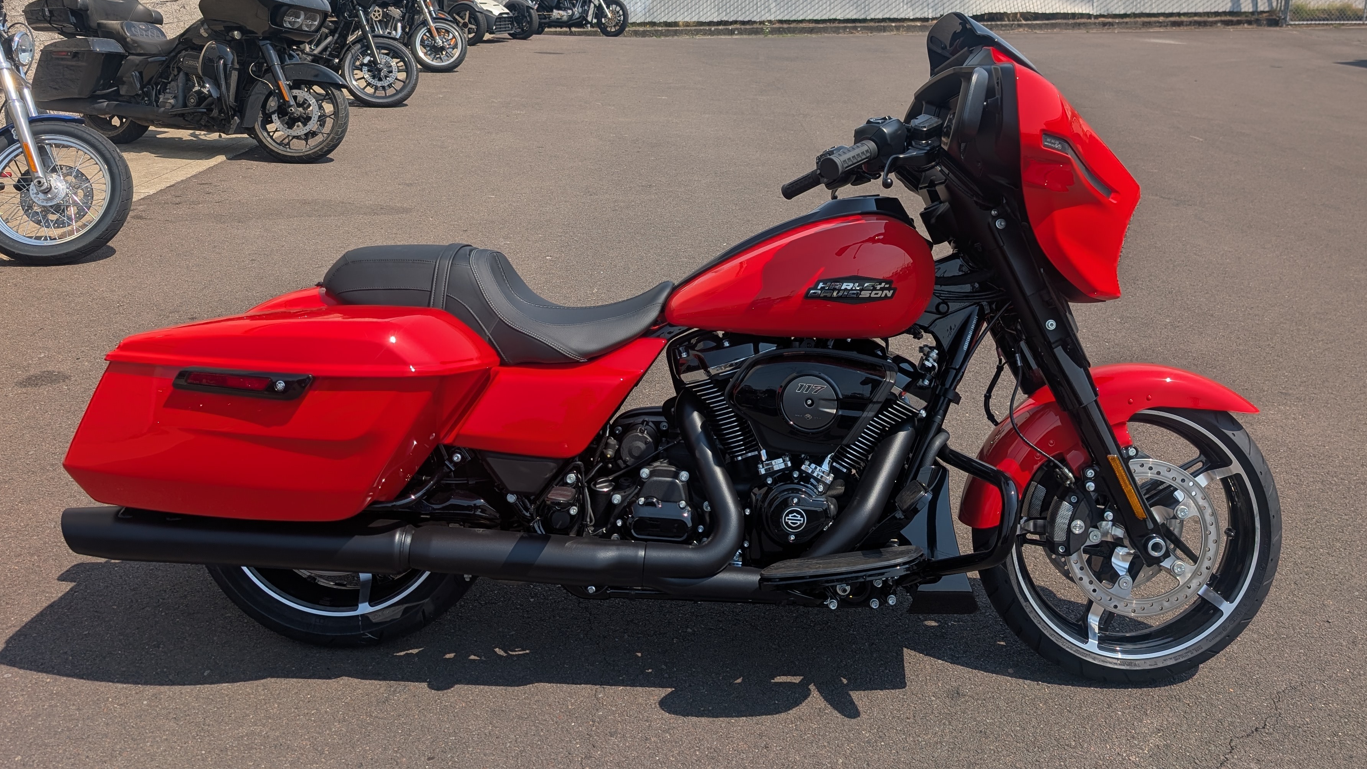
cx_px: 703
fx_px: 1087
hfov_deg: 64.3
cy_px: 286
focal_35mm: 30
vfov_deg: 38.7
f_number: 1.68
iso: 20
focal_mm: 6.9
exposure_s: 1/1621
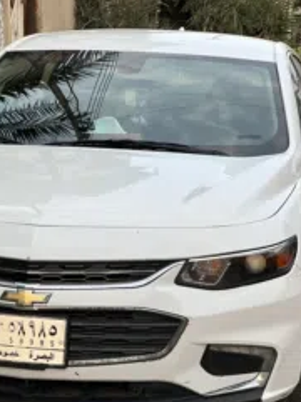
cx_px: 129
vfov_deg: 15.4
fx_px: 1488
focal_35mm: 128
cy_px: 254
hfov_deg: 11.5
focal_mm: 9
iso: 100
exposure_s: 1/121
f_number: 2.8
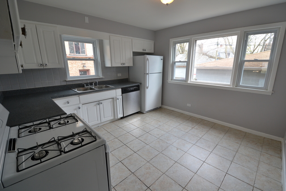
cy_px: 96
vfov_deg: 77.4
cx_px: 143
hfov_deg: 100.4
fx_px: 119
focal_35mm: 15
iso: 250
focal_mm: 10
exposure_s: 1/60
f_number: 5.6
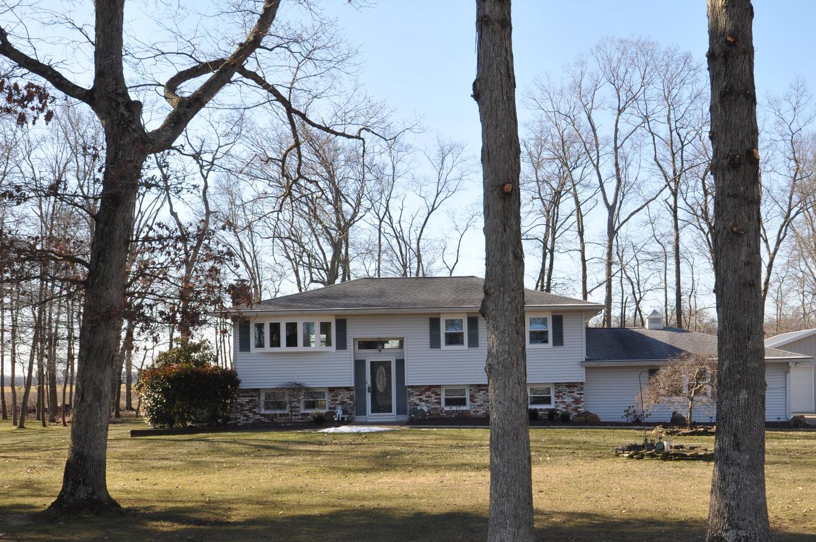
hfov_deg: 37.9
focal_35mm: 52
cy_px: 349
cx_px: 520
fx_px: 1177
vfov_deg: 25.8
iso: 250
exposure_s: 1/200
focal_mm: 24
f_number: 9.5
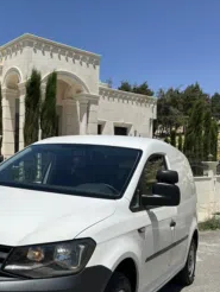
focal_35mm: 39
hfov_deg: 35.9
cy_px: 151
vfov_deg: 47.8
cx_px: 50
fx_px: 330
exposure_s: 1/8197
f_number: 1.78
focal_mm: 6.86
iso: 80
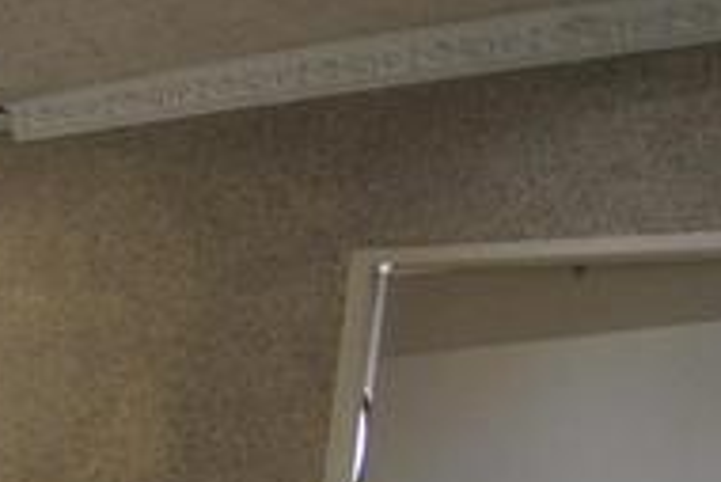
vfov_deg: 20.2
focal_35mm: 63
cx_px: -421
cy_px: 583
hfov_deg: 23.7
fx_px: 1263
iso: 400
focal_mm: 10
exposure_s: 1/50
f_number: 3.5
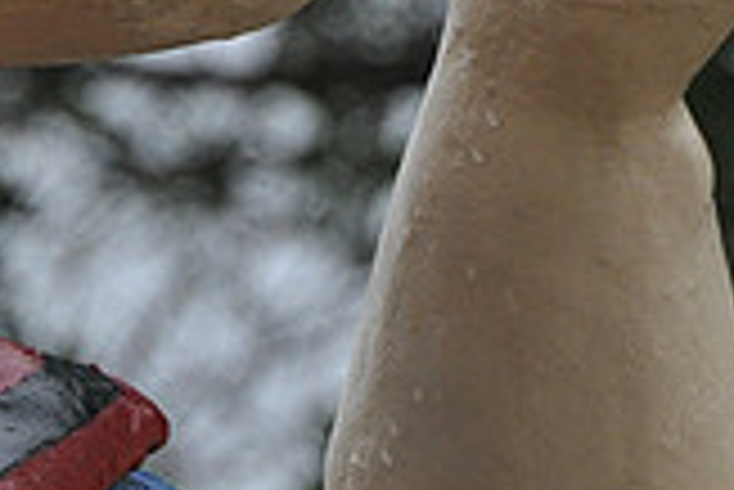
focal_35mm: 825
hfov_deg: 2.5
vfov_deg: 1.7
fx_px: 16831
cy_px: -303
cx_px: -18
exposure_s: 1/1000
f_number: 6
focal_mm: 155
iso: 800
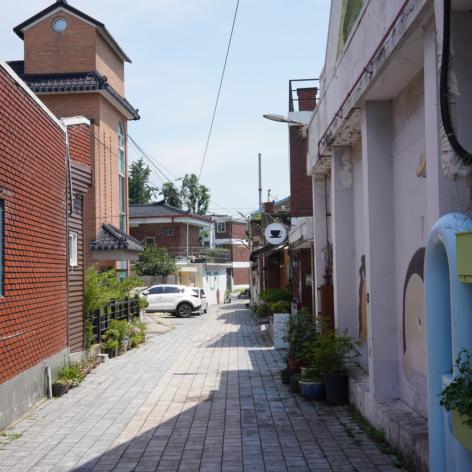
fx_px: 694
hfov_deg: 37.6
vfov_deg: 37.6
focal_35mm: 45
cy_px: 234
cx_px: 232
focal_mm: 35
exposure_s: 1/125
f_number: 14
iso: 200
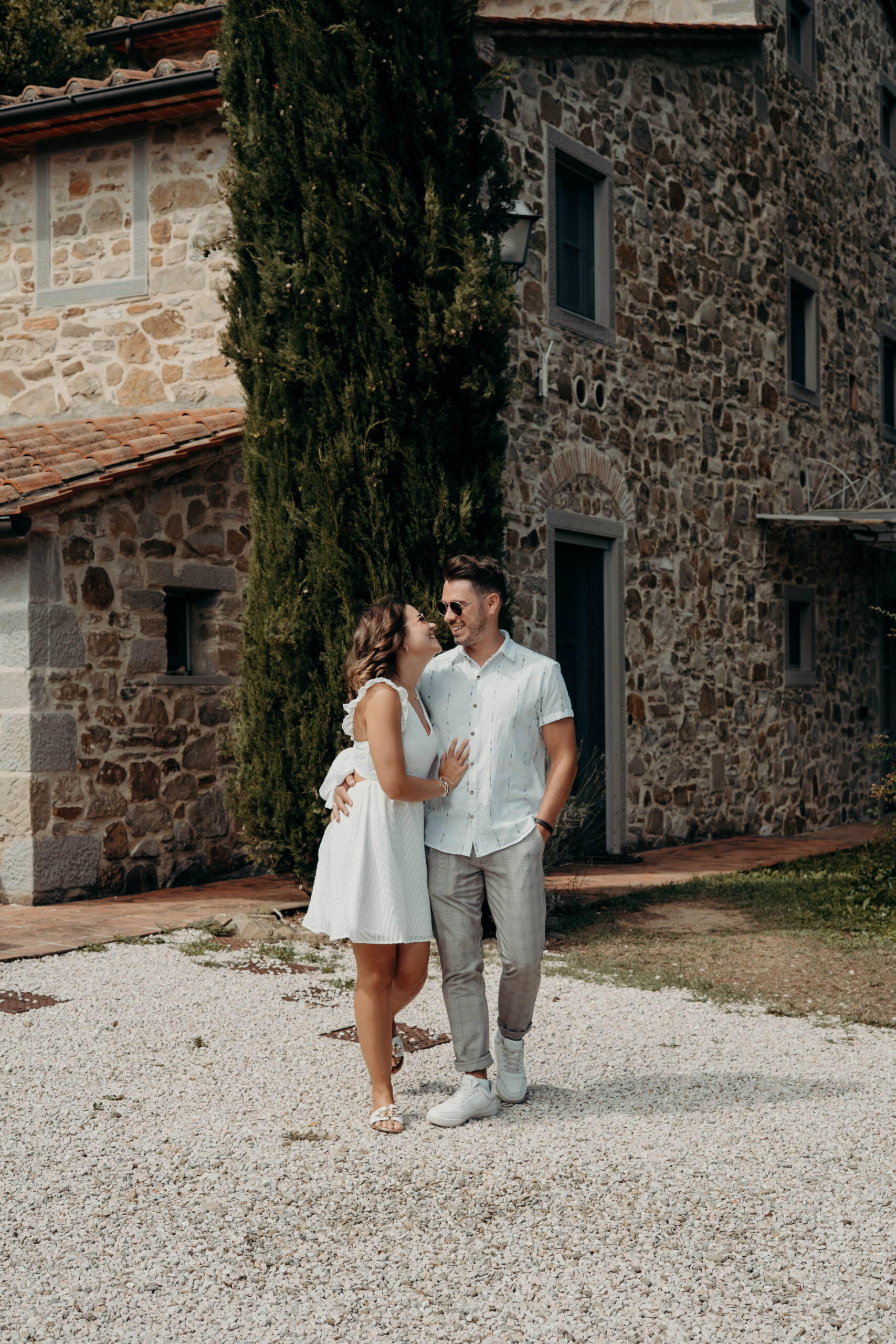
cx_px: 448
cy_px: 672
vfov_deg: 39.6
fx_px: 1866
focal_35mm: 50
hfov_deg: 27.0
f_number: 5.6
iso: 125
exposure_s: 1/320
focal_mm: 50
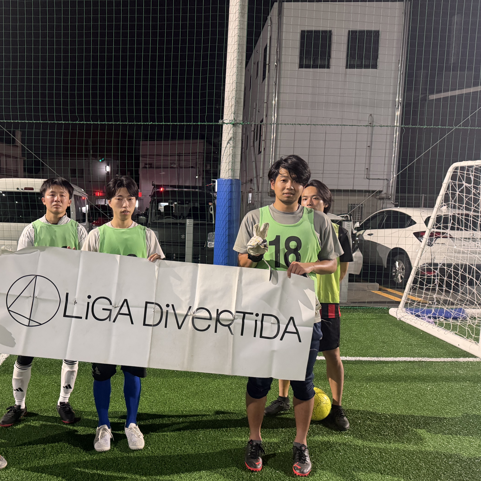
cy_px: 246
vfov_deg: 55.6
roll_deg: -1.1
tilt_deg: -5.3
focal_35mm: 29
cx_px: 158
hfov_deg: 54.4
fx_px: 456
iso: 640
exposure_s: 1/50
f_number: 1.78
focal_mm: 6.76
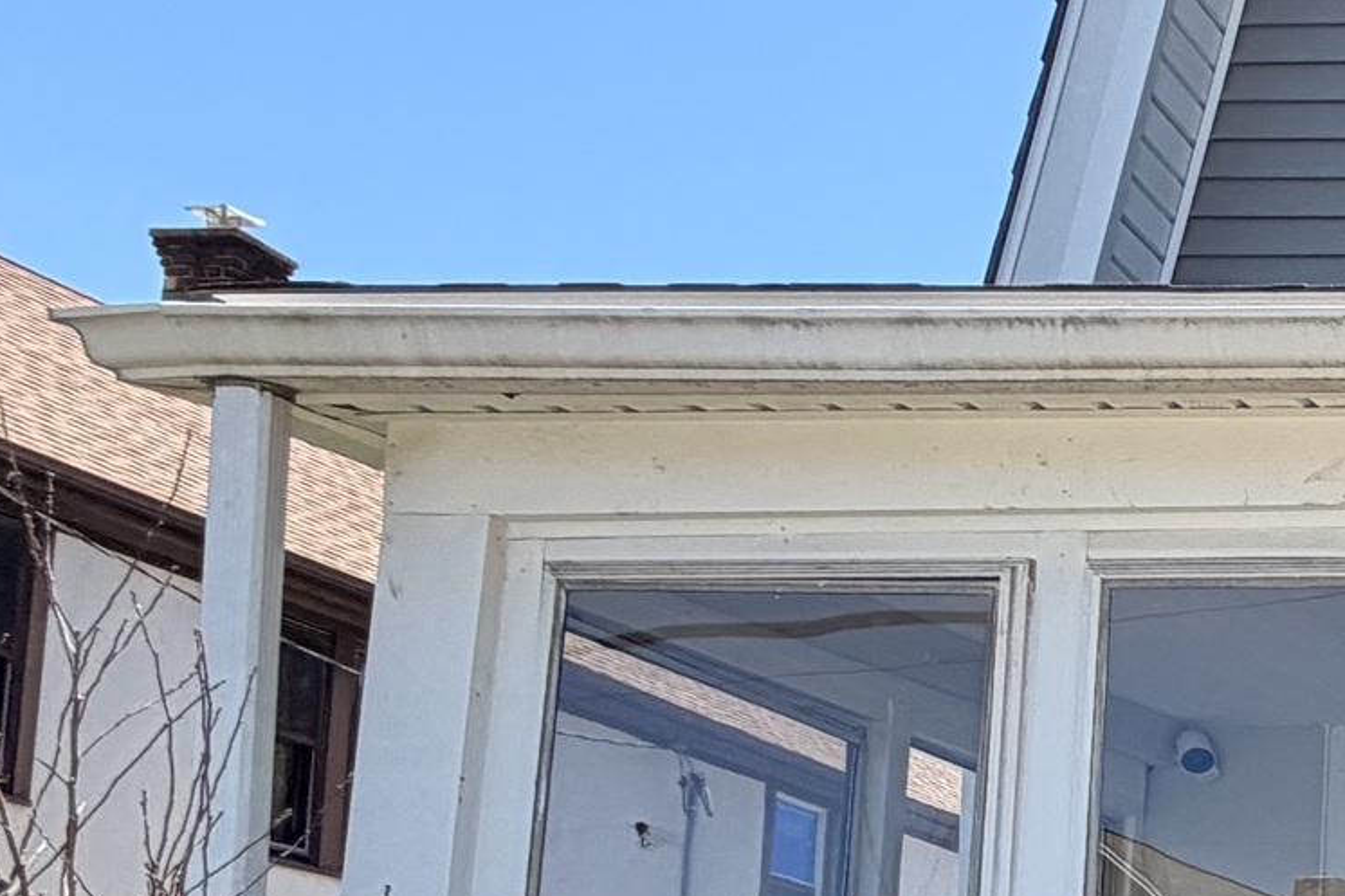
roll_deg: +0.2
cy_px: 1123
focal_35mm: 60
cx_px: 2297
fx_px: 2241
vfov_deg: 20.8
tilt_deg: +5.2
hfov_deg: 22.7
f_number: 2.2
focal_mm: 2.22
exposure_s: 1/638
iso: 40
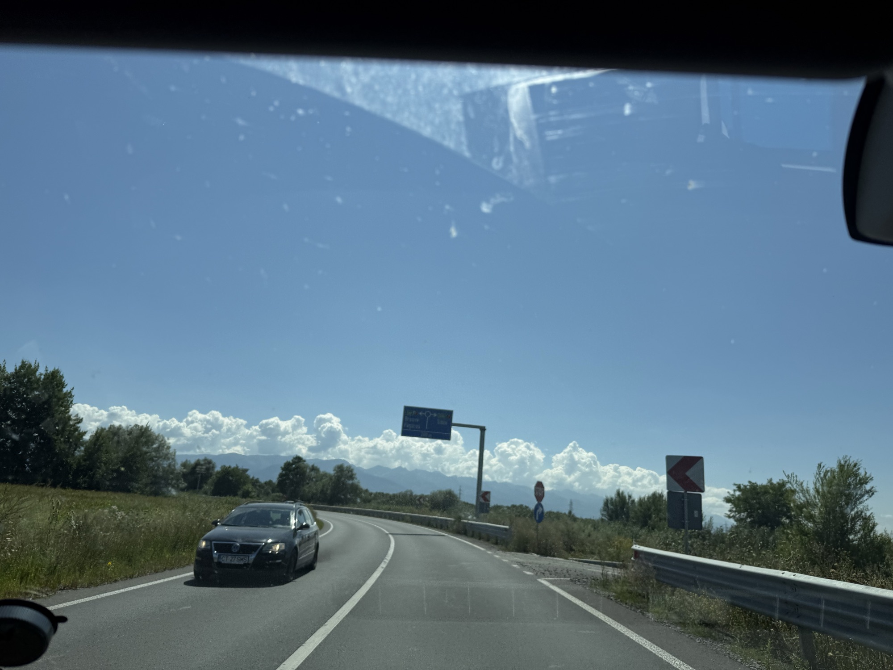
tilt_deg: +14.6
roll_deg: -0.7
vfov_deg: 56.8
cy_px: 335
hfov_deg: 71.6
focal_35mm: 24
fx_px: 619
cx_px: 446
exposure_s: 1/9091
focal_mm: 6.76
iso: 80
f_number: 1.78
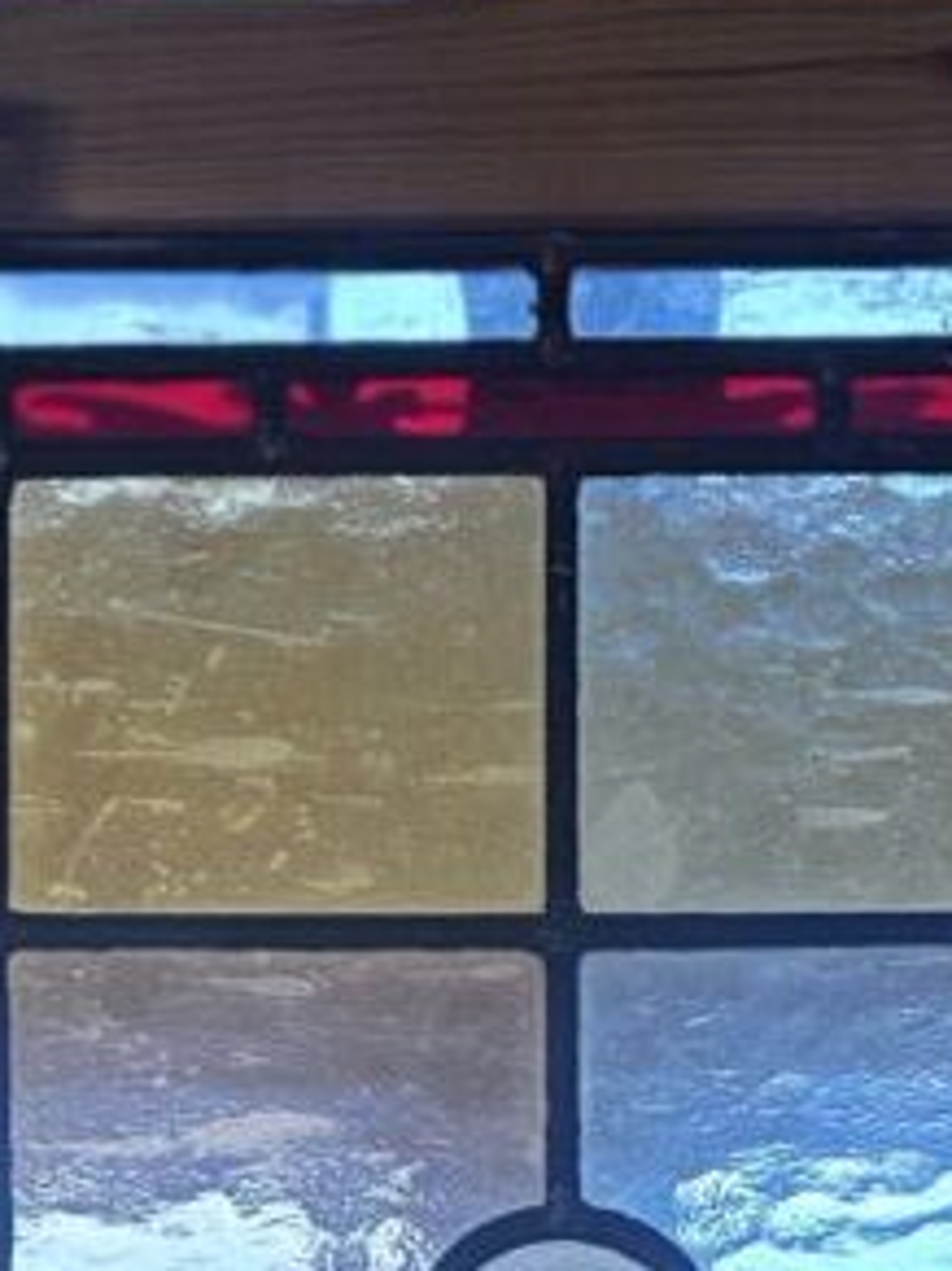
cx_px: 594
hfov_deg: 15.5
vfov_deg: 16.8
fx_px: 3486
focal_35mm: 95
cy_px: 2359
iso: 32
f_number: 1.7
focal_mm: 6.3
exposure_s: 1/100
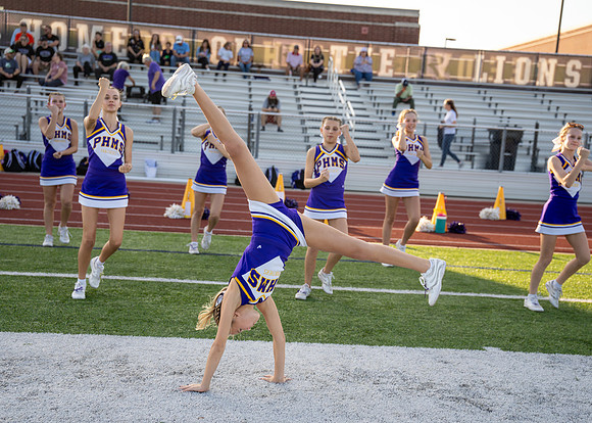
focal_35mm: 50
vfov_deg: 28.5
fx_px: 833
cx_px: 295
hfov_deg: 39.1
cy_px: 231
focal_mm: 42.8
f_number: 2.8
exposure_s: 1/2000
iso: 250
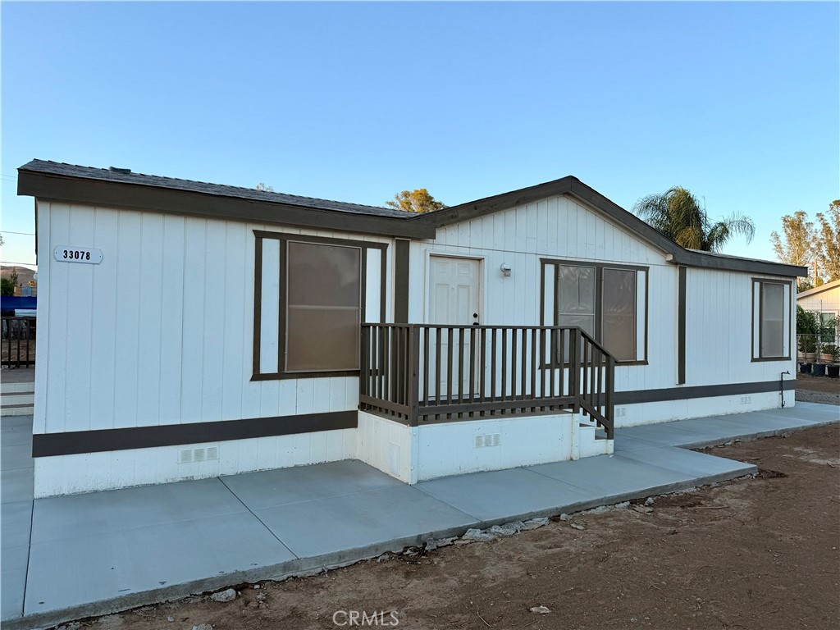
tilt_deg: +0.6
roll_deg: -0.5
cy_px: 315
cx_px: 420
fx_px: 582
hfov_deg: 71.6
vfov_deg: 56.8
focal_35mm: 24
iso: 80
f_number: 1.78
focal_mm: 6.76
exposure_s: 1/1174
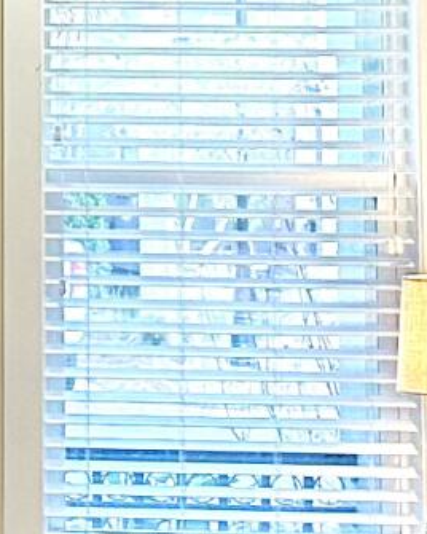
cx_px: -343
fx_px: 3317
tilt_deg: +5.0
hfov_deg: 7.2
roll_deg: -0.9
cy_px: -134
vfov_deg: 9.1
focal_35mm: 210
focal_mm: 6.86
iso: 160
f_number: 1.78
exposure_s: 1/120
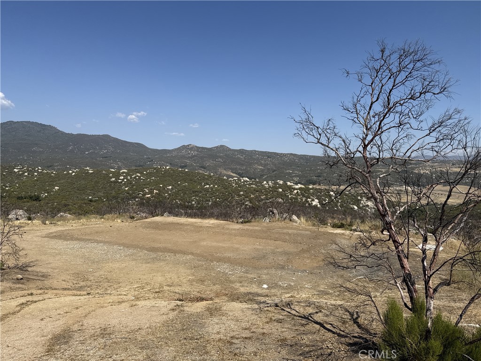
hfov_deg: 71.6
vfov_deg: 56.8
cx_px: 240
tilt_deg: -0.7
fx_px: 333
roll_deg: -0.2
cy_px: 180
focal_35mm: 24
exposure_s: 1/6711
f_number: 1.78
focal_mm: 6.76
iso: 80
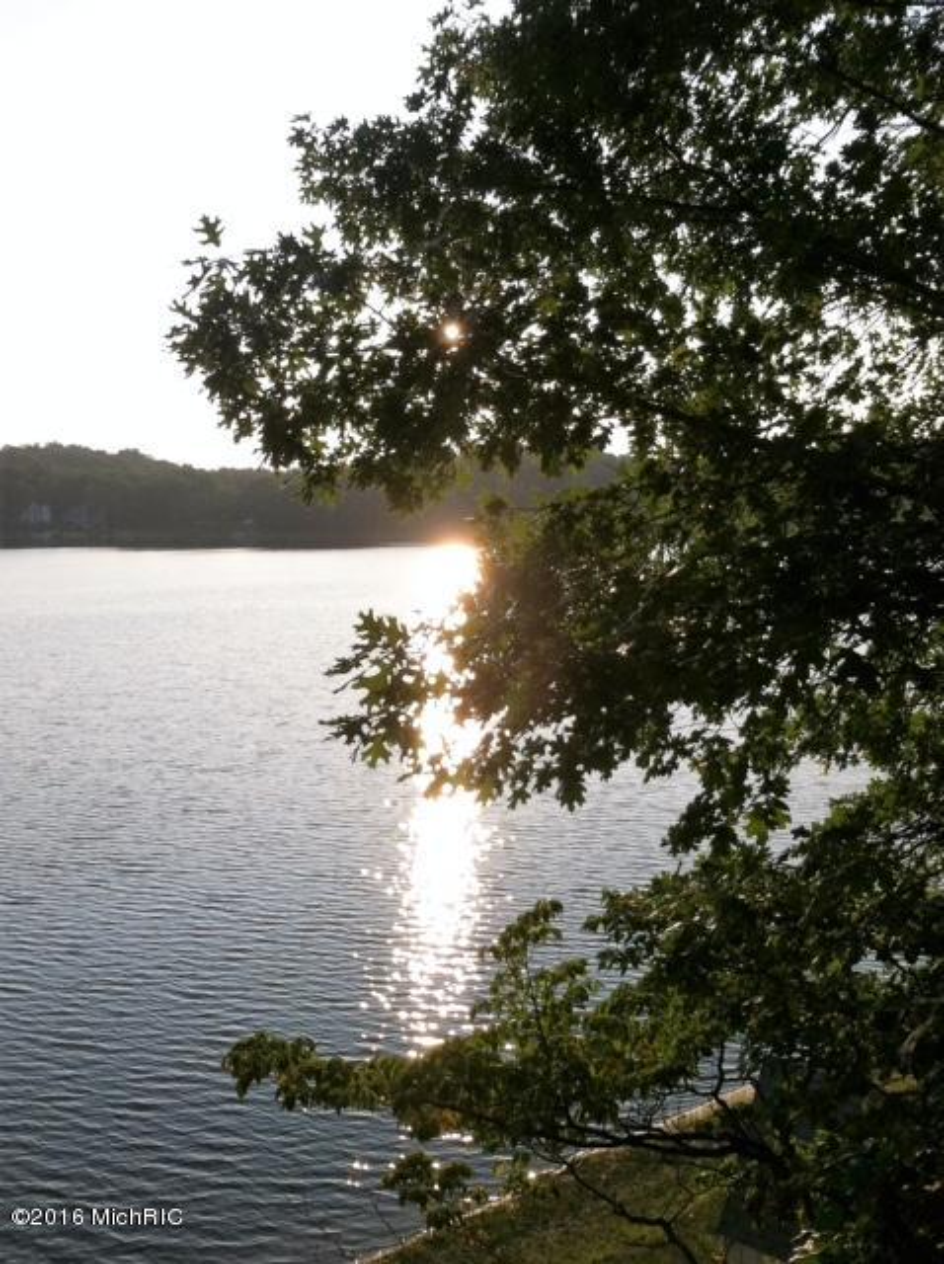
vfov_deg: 52.7
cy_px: 632
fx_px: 1276
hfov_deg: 40.6
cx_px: 472
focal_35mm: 35
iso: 80
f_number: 2.8
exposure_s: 1/882
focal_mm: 3.85
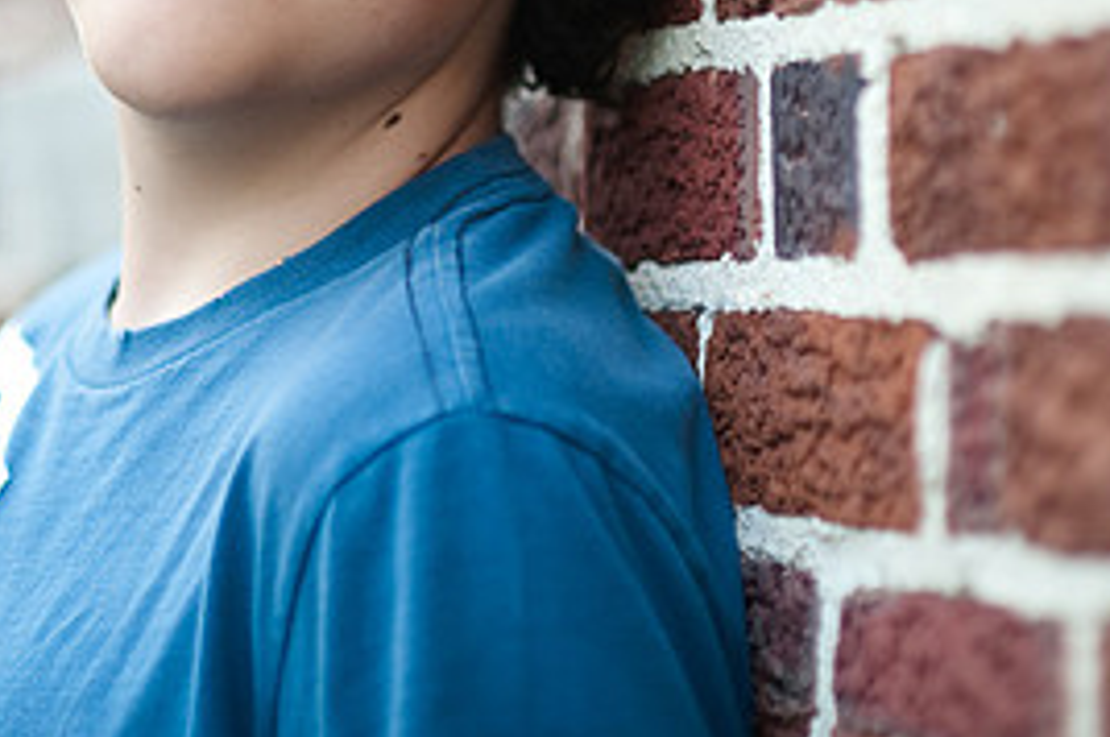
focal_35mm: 184
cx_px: 485
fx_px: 5666
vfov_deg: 7.4
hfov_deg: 11.2
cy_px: -41
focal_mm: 85
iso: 200
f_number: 2
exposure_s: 1/250
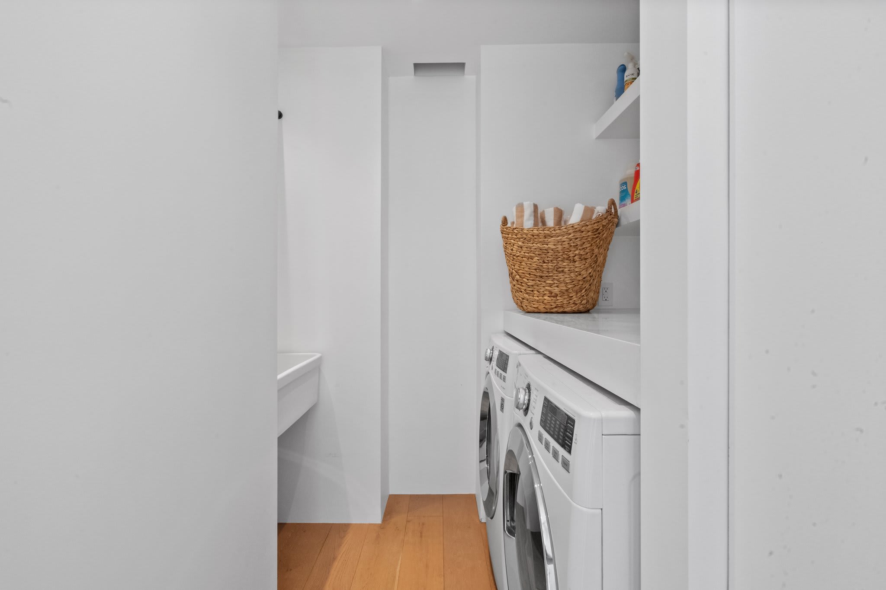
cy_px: 295
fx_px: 394
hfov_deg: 96.7
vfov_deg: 73.7
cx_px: 443
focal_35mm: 16
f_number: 16
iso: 12800
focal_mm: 16
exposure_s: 1/20
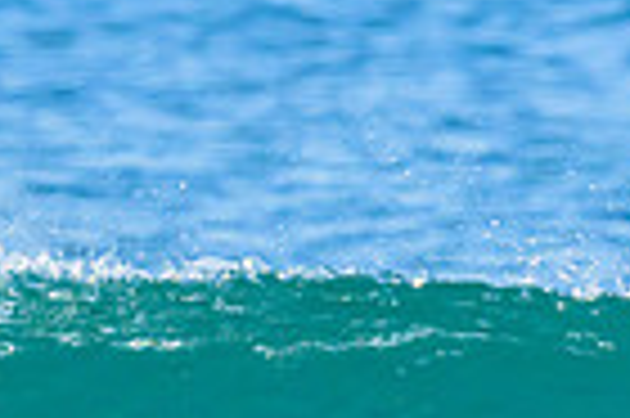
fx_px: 87187
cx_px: -338
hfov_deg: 0.4
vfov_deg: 0.3
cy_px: 580
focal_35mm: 4988
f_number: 11
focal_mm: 800
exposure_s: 1/2000
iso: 1400
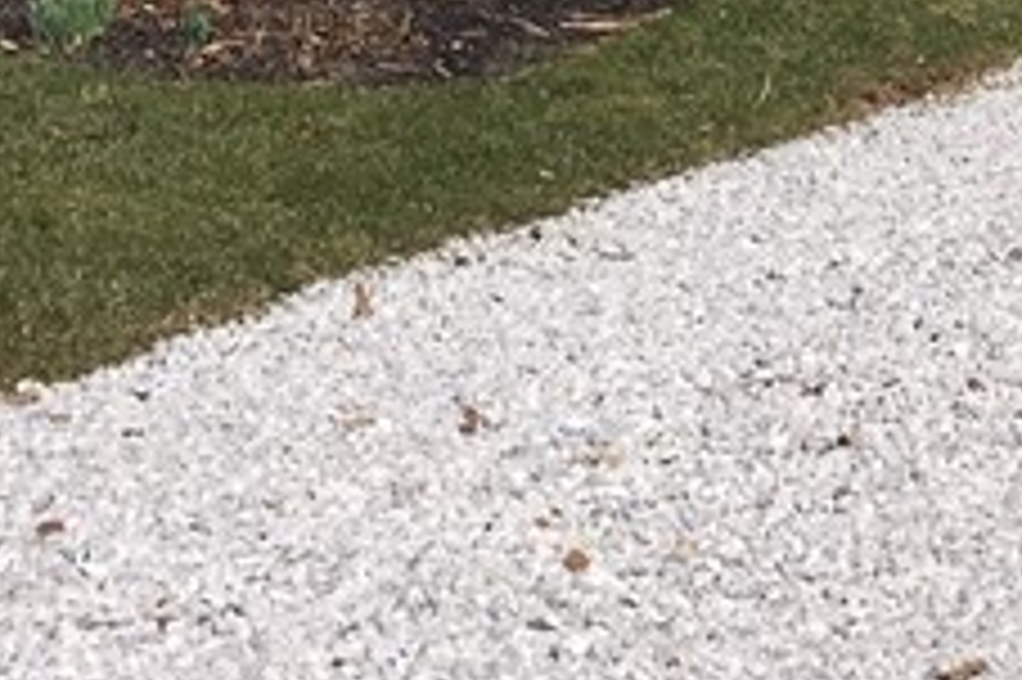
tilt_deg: +5.9
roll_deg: +1.0
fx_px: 3858
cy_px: -869
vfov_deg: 9.2
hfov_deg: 14.9
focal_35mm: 136
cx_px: 914
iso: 25
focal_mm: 4.15
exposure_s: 1/2747
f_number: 2.2
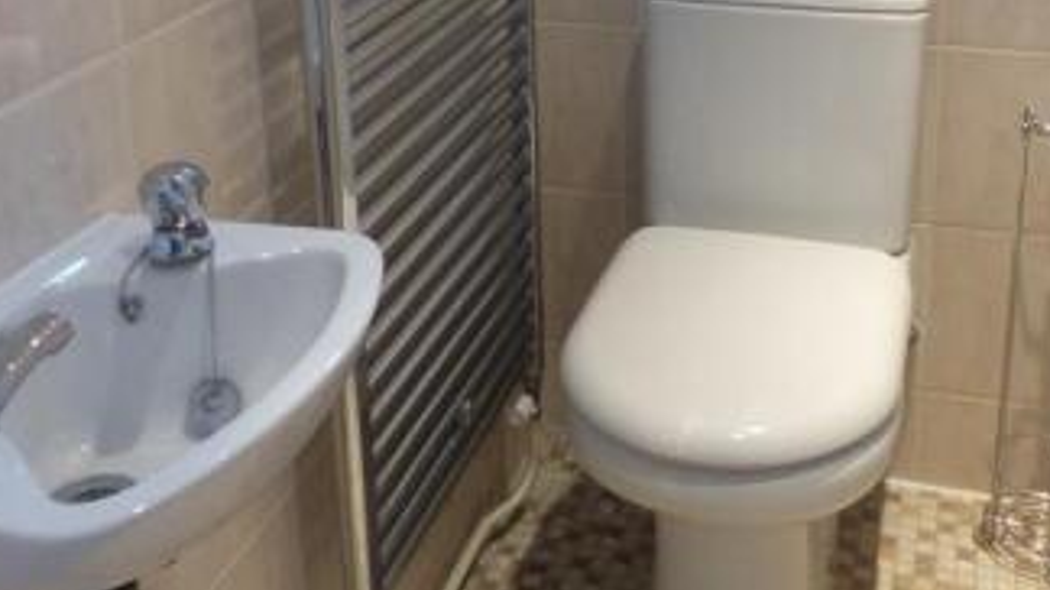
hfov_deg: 42.1
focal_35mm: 49
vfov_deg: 23.6
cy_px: 28
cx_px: 559
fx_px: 1364
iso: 400
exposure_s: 1/50
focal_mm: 4.5
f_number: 2.8
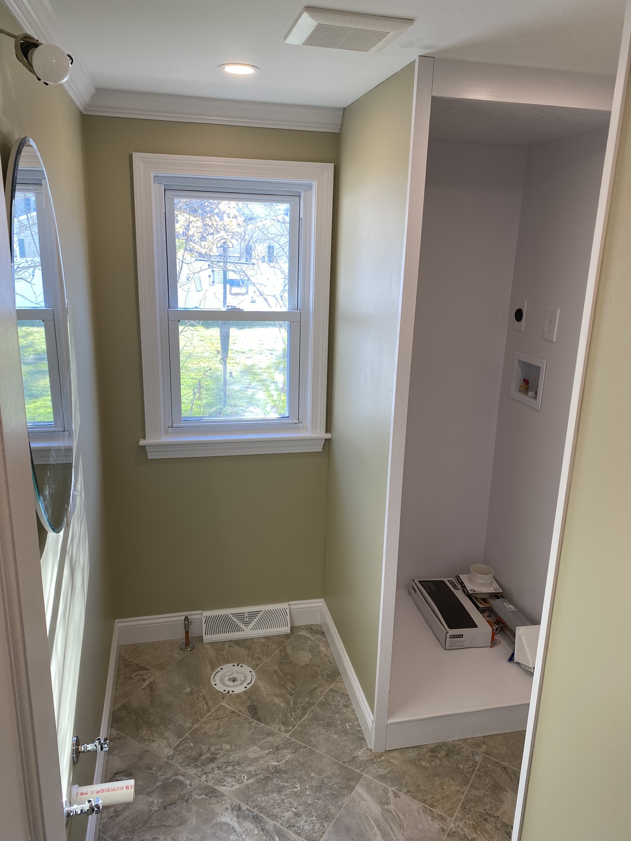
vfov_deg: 67.3
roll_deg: -2.5
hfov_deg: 53.1
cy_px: 420
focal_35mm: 26
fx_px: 632
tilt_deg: -15.4
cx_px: 316
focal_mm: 4.25
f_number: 1.8
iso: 80
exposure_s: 1/120
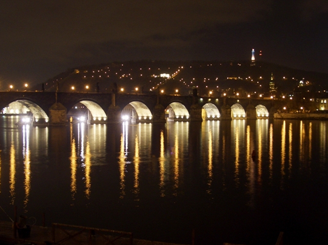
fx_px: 426
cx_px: 150
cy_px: 131
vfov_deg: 32.1
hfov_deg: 42.1
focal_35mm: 45
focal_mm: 6.8
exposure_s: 4
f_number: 2.8
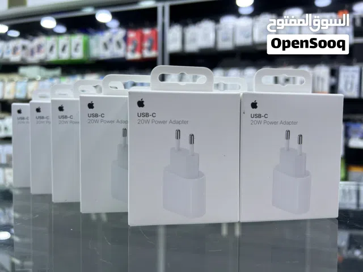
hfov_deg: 67.3
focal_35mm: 26
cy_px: 136
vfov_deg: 53.1
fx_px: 273
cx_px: 182
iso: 32
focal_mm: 5.7
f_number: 1.5
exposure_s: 1/150
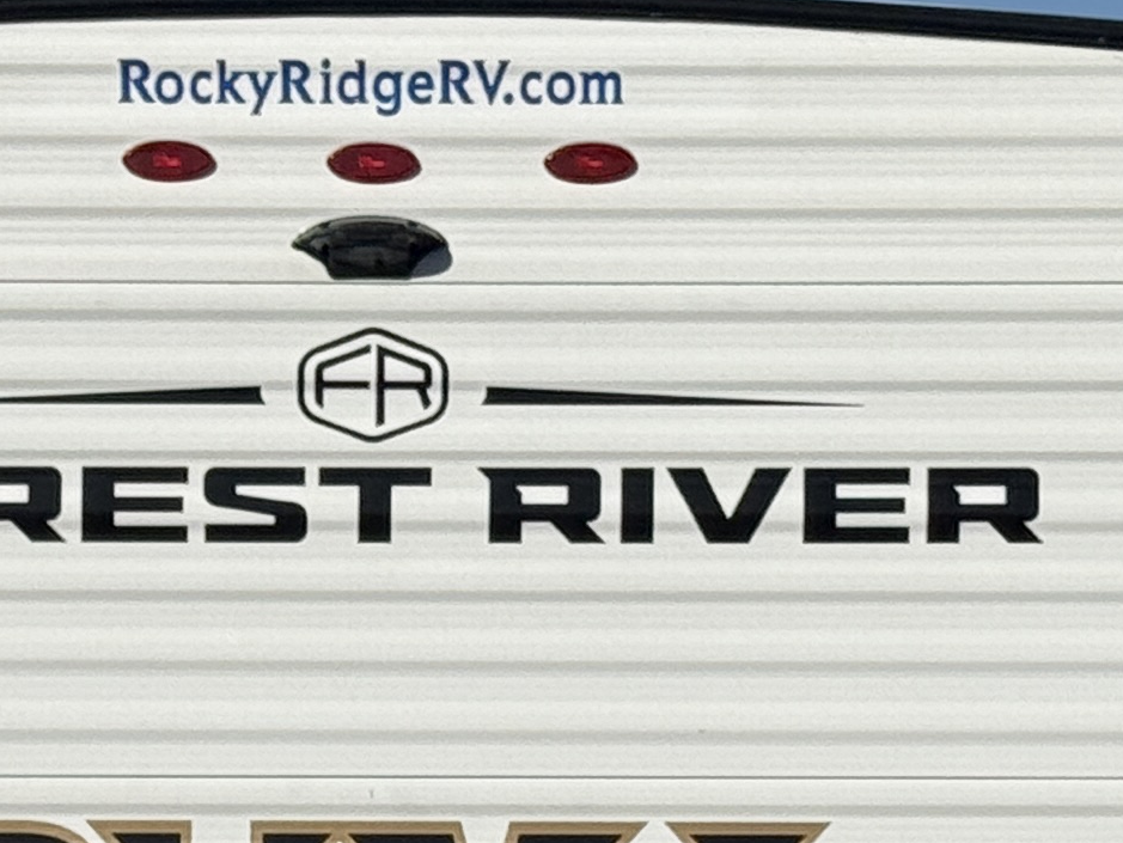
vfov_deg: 7.1
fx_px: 6686
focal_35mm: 206
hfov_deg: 9.6
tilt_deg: -2.4
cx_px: 429
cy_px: 1107
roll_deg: -0.4
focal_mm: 6.76
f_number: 1.78
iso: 50
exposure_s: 1/16129
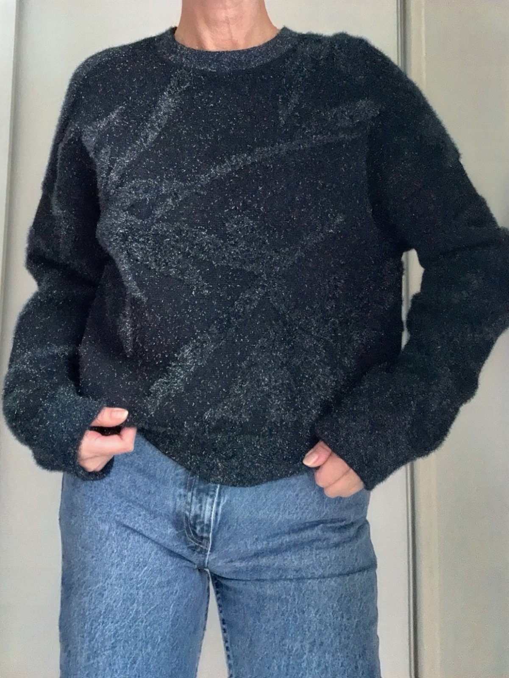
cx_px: 254
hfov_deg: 46.8
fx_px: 588
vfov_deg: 59.9
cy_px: 339
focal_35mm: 30
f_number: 1.9
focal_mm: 2.69
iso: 200
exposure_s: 1/60
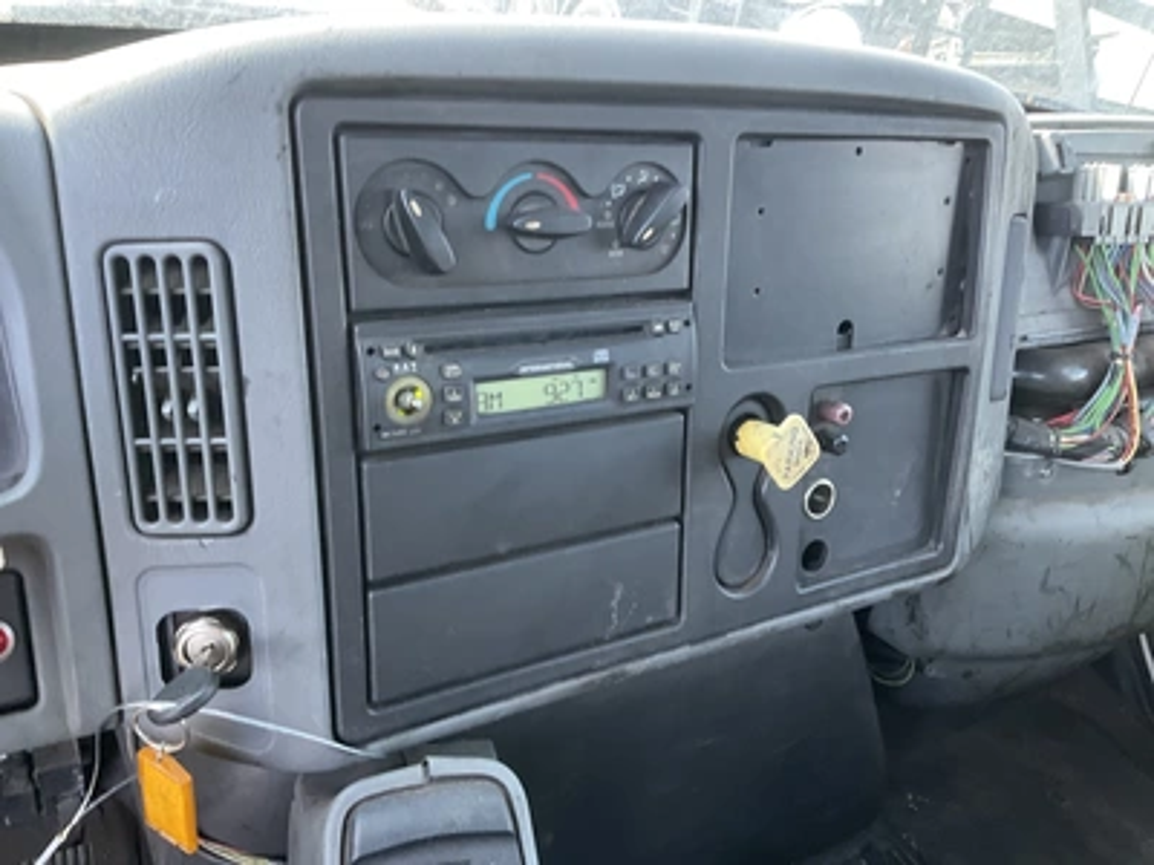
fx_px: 967
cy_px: 432
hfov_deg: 61.7
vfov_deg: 48.2
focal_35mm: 29
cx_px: 577
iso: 125
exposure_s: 1/60
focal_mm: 3
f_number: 1.8
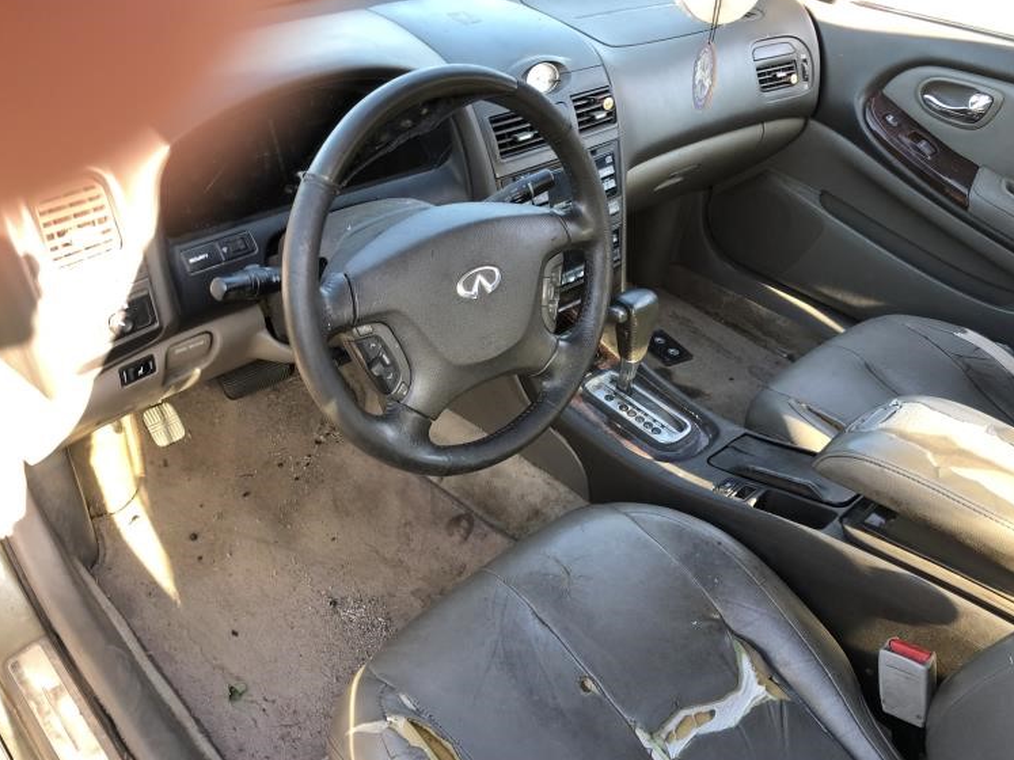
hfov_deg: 60.0
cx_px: 495
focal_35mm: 30
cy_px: 364
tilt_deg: -33.7
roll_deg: -0.2
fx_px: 879
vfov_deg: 46.8
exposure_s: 1/40
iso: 25
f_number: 1.8
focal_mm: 3.99
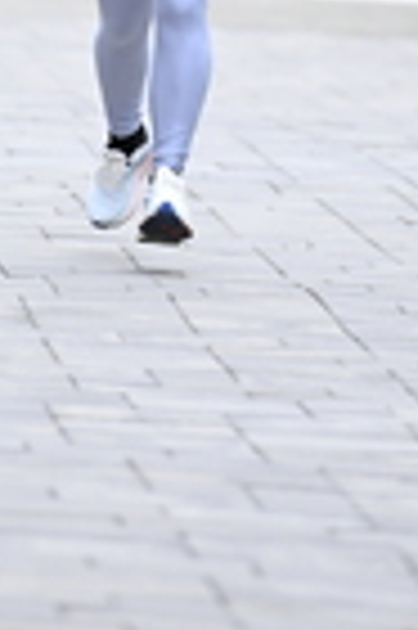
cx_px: 187
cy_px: -310
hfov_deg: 1.7
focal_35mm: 786
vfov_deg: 2.6
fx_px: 13722
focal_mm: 200
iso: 640
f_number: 2.8
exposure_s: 1/2000
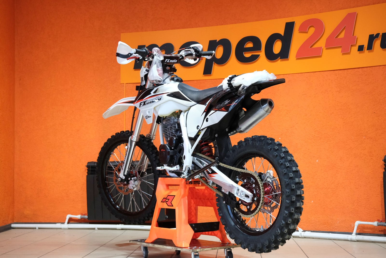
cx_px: 193
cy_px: 129
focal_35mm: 59
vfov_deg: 23.0
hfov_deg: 33.9
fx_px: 633
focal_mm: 39.3
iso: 2000
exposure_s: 1/100
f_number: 4
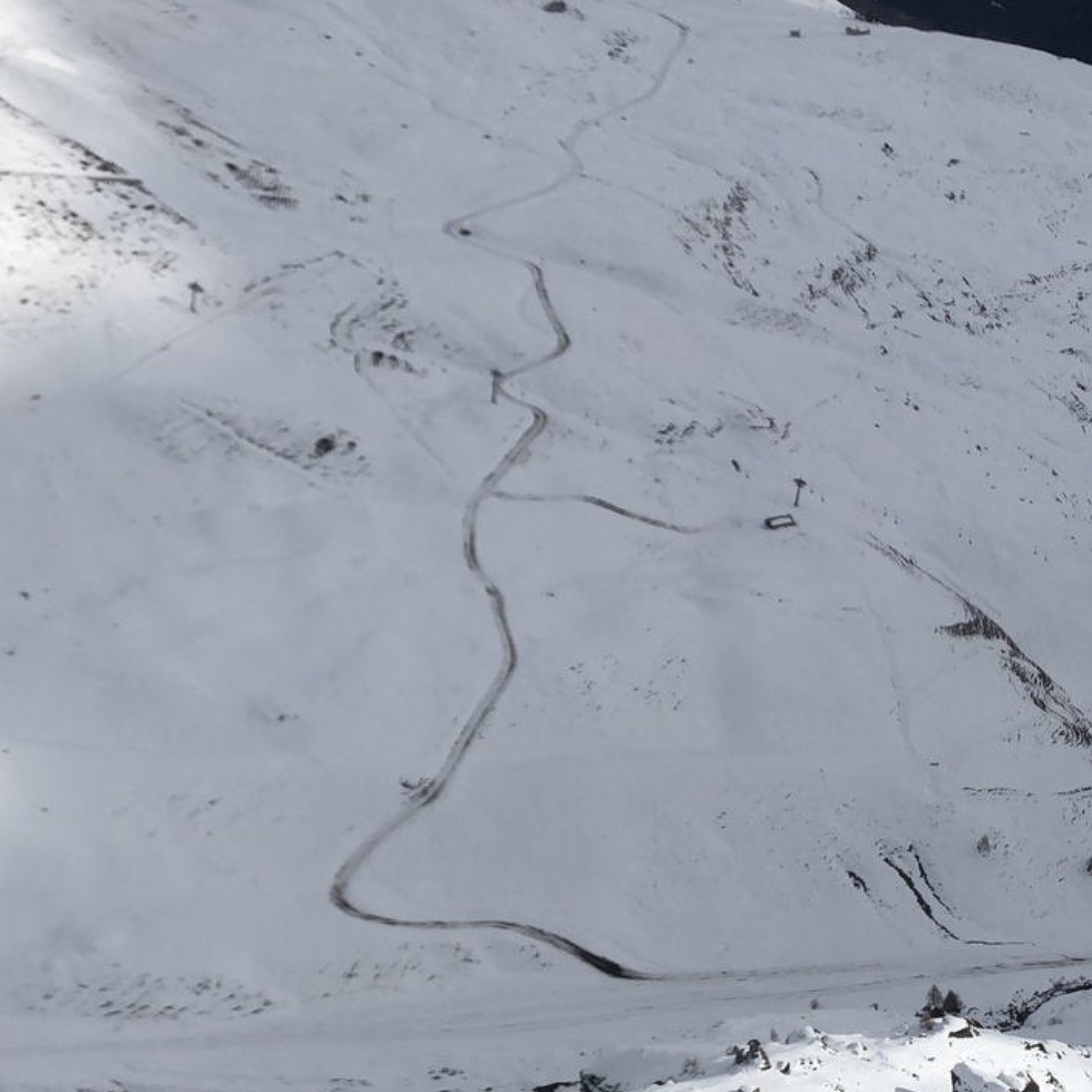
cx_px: 697
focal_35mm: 56
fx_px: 1999
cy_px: 839
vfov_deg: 30.0
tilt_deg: -31.1
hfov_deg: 30.4
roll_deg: +1.7
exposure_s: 1/3436
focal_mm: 4
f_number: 1.8
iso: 25
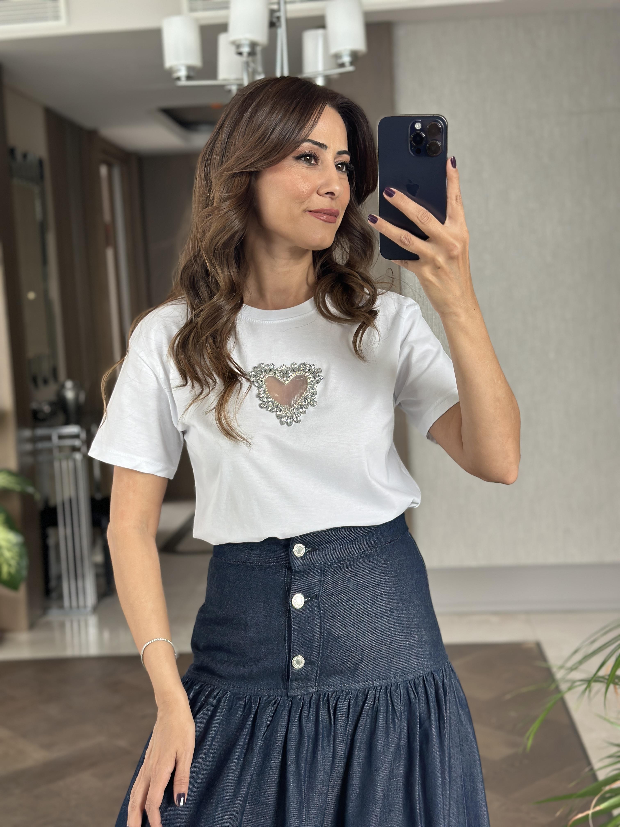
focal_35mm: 48
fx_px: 1146
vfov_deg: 39.7
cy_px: 414
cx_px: 310
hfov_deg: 30.3
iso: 160
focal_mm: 6.86
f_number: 1.78
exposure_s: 1/60
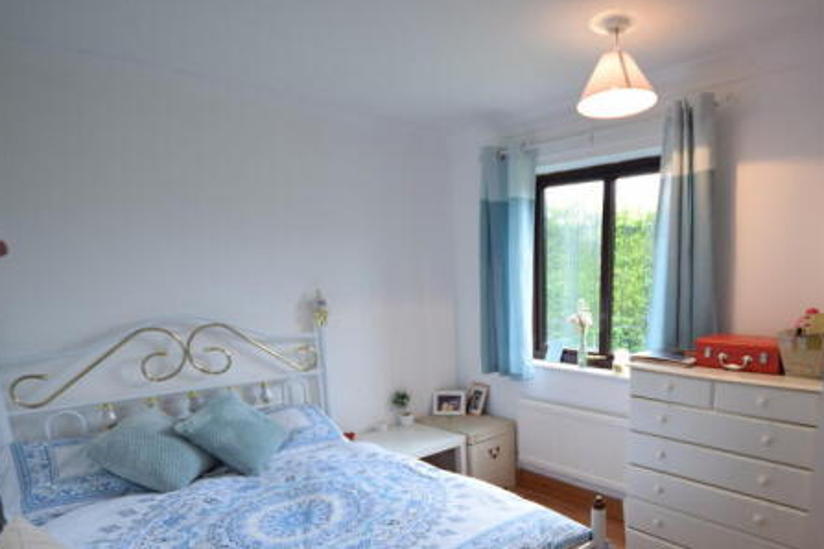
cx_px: 548
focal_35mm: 22
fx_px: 504
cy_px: 391
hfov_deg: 76.1
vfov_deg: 55.3
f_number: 4
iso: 400
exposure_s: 1/60
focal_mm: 10
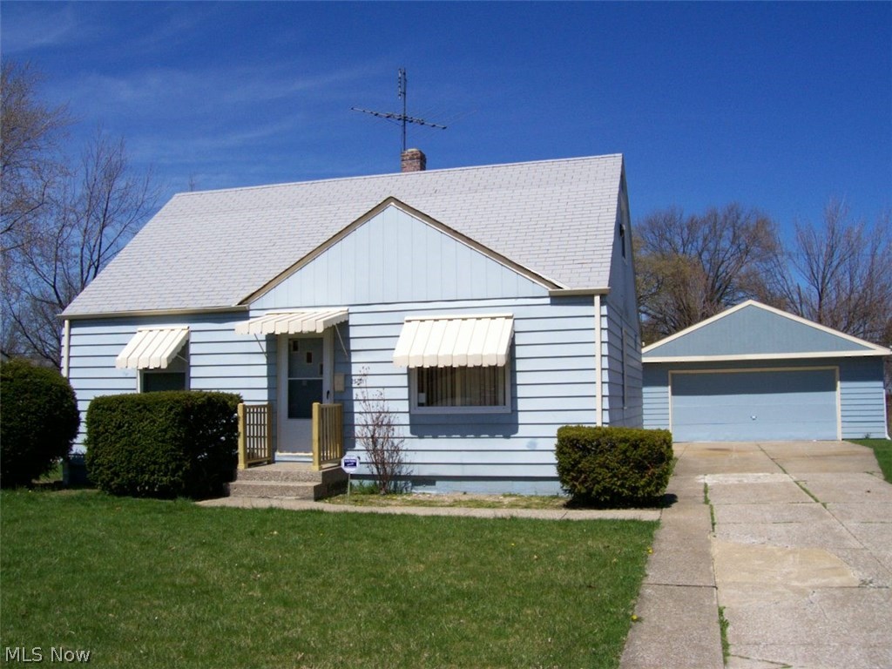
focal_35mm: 34
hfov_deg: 54.0
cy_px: 334
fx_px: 876
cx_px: 446
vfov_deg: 41.8
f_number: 5.1
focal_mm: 5.6
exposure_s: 1/827
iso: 80
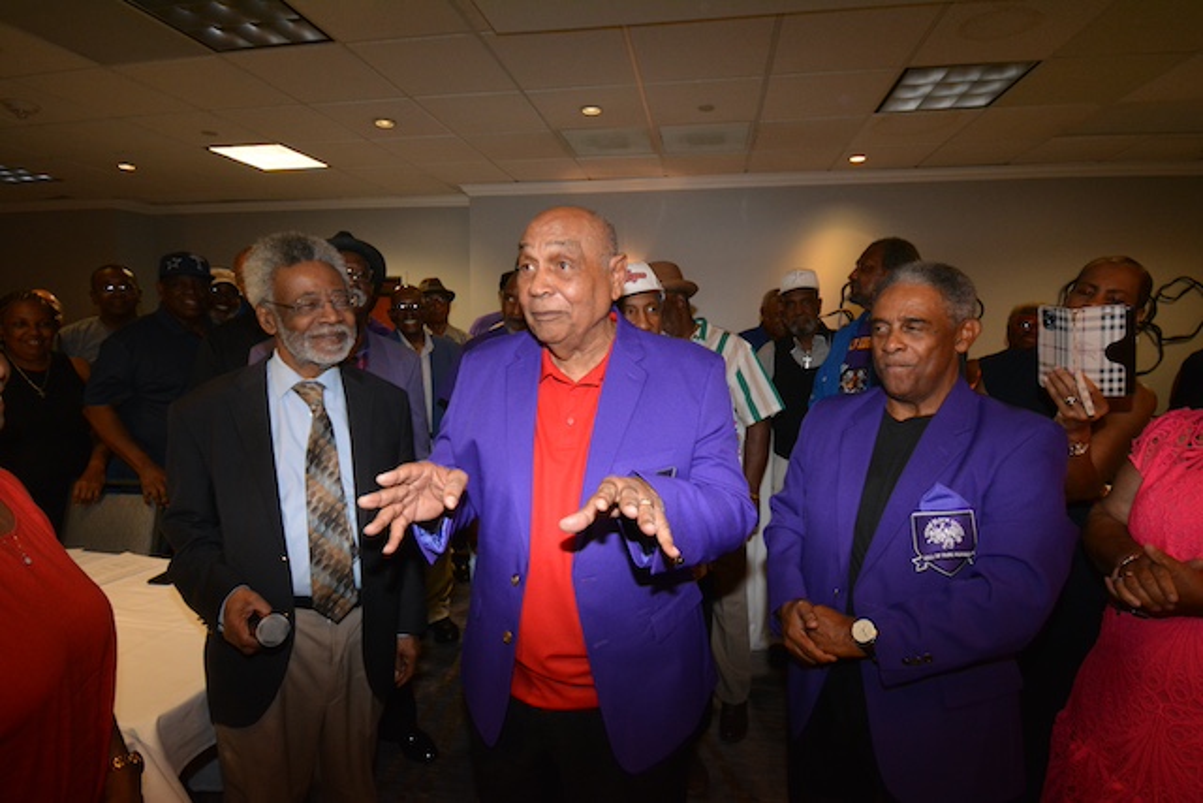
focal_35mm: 18
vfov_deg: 67.4
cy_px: 402
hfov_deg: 90.0
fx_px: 602
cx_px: 602
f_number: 4.8
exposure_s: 1/60
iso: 1600
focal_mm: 12
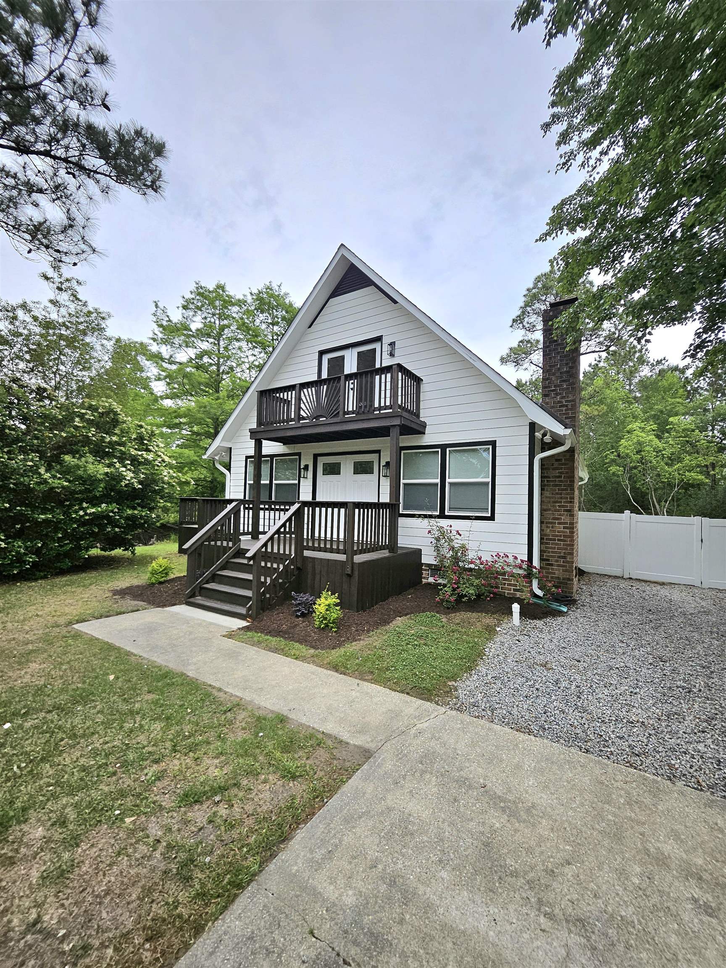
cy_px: 484
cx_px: 363
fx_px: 364
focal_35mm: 13
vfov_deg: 106.2
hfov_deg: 89.9
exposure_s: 1/185
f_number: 2.2
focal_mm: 1.7
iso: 32
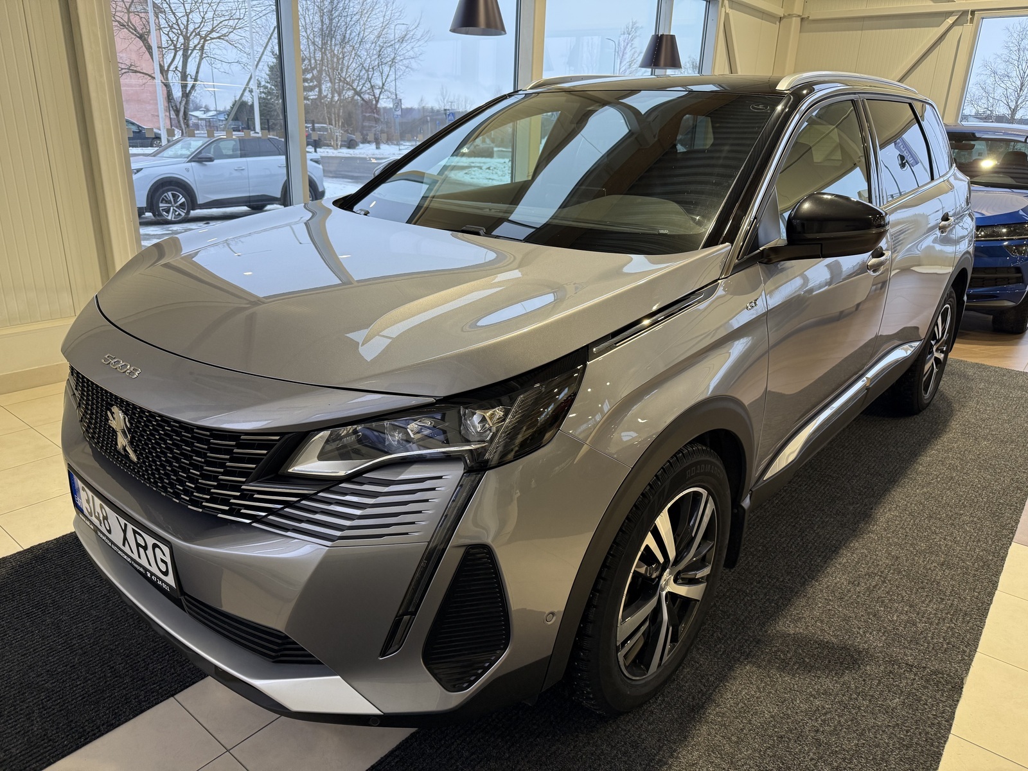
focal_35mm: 24
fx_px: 713
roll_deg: -1.9
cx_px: 514
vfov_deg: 56.8
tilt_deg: -19.6
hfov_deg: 71.6
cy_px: 386
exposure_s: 1/100
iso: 160
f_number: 1.78
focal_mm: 6.76
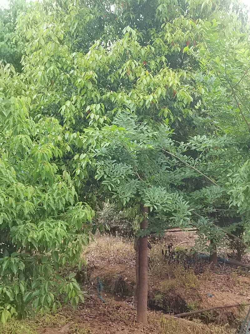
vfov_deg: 42.1
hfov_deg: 32.2
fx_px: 433
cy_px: 167
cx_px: 125
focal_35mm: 45
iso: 994
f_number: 1.9
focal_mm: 5.52
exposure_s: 1/100
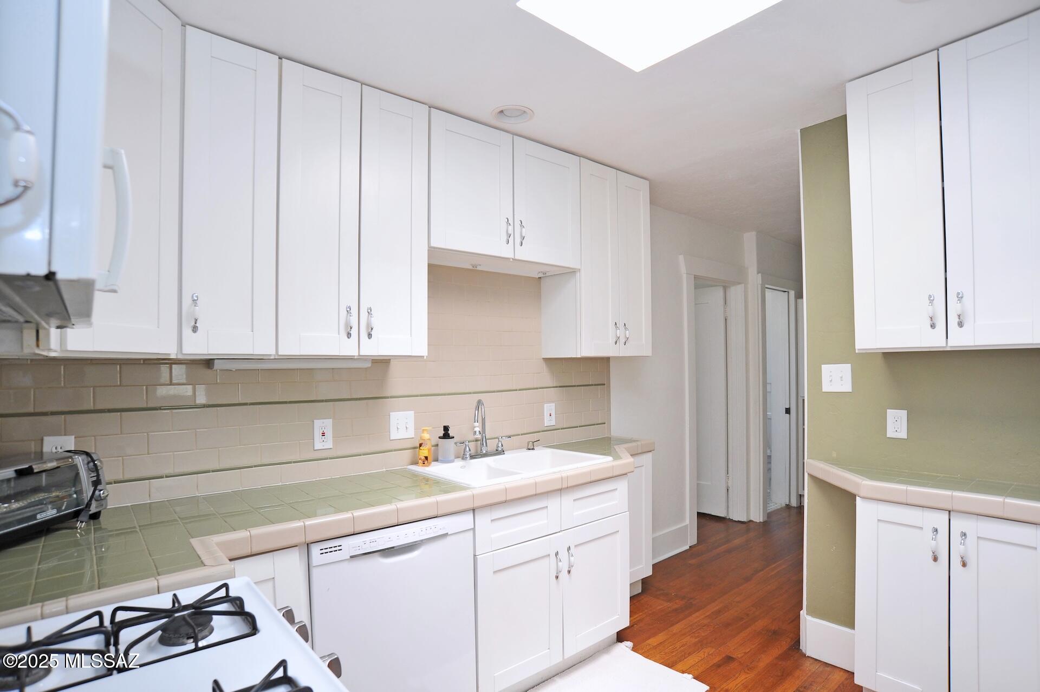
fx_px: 520
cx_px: 520
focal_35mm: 18
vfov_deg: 67.3
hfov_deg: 90.0
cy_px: 346
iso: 800
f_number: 7.1
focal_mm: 18
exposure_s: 1/50
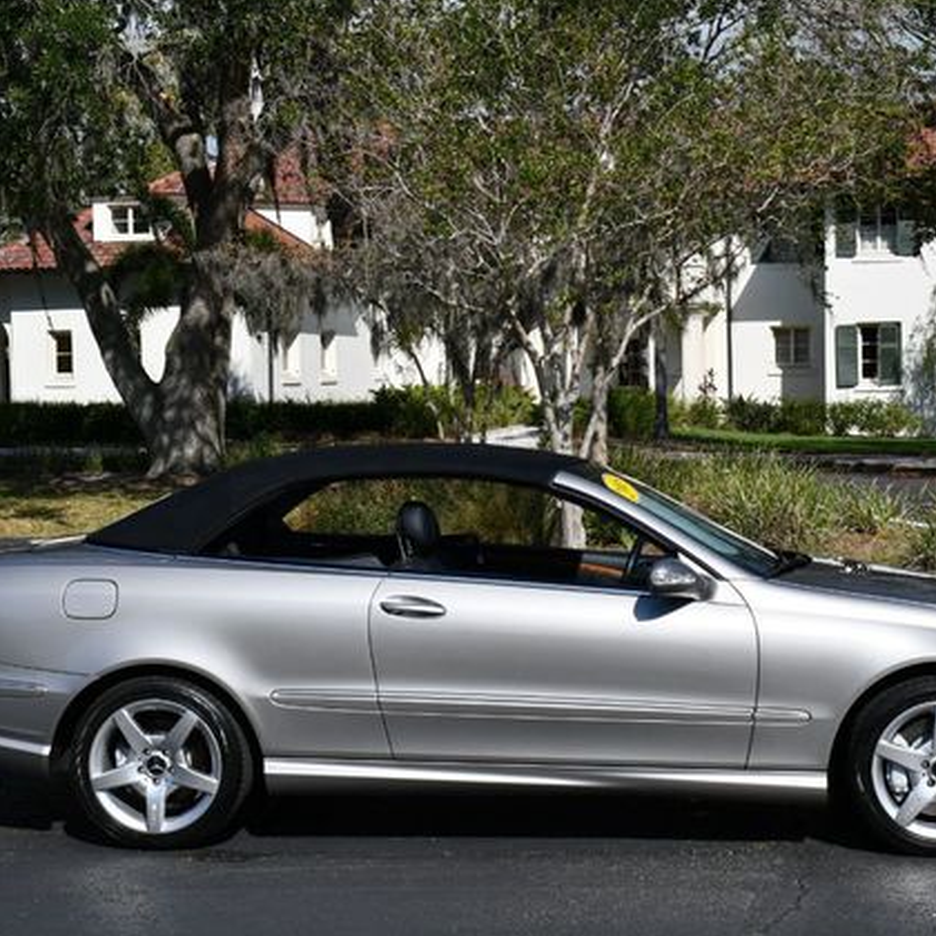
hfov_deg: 26.1
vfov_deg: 26.1
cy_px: 468
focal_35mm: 66
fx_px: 2019
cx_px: 530
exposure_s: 1/400
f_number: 10
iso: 100
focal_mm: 34
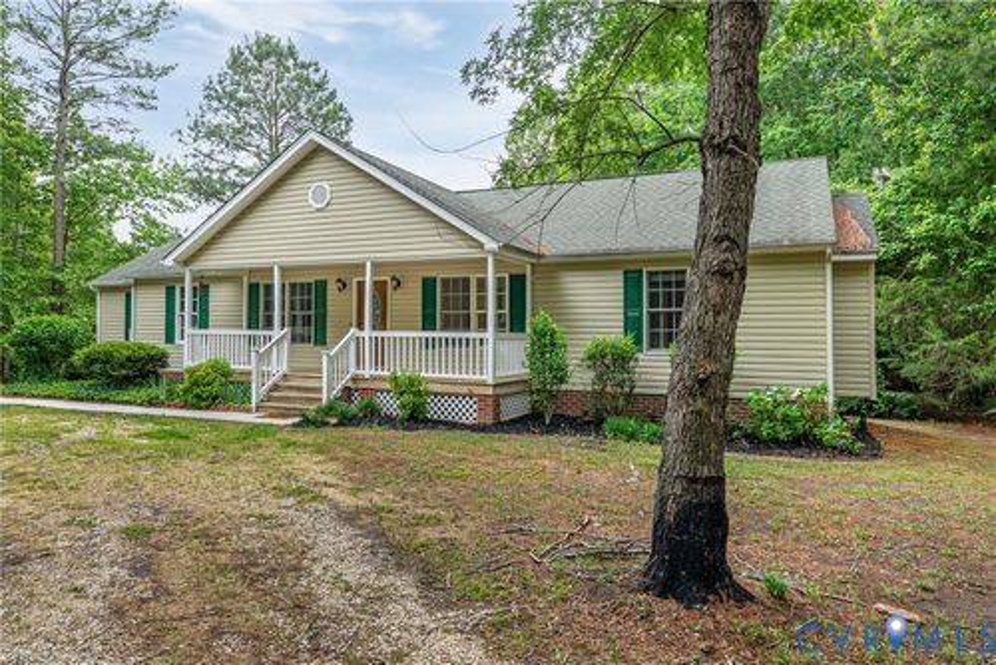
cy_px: 332
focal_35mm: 24
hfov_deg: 74.9
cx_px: 498
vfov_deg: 54.2
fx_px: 651
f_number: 8
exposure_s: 1/5
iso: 100
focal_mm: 23.5
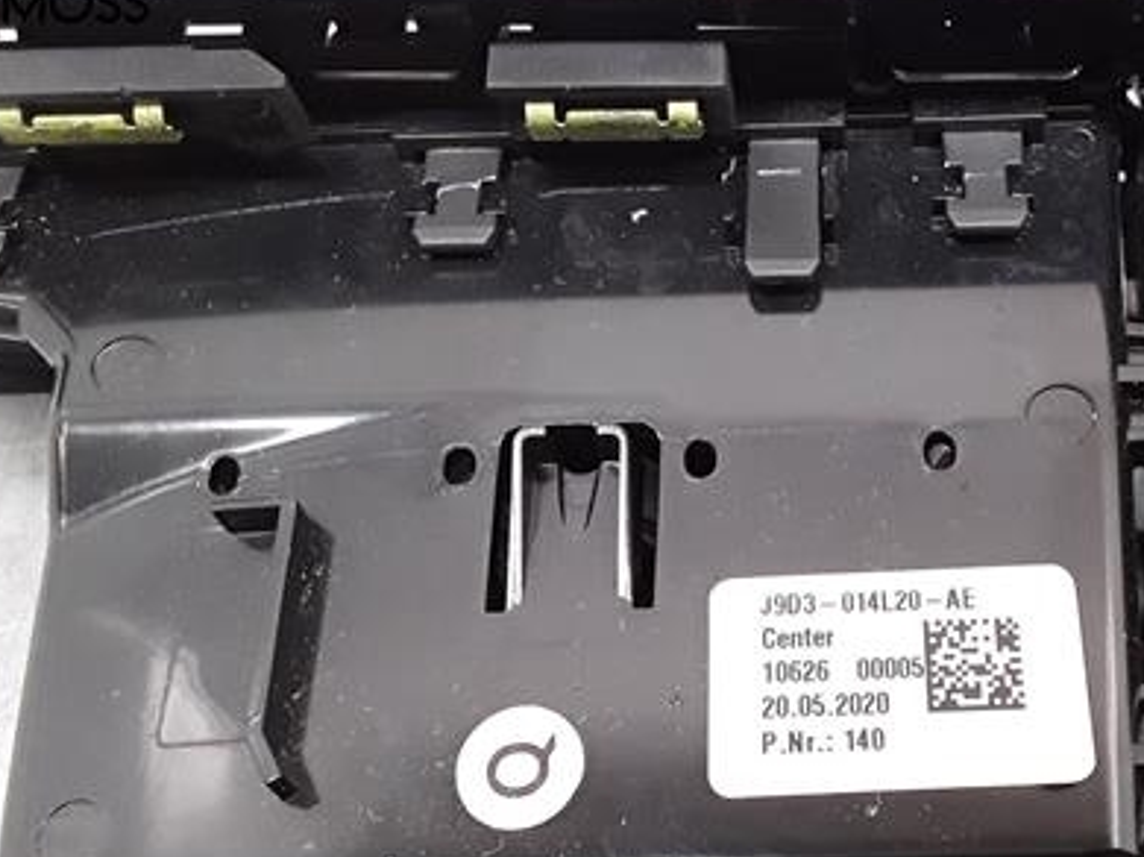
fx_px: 1519
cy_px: 566
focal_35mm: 46
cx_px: 848
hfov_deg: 40.2
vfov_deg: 31.3
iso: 160
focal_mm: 2.91
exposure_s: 1/50
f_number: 1.9
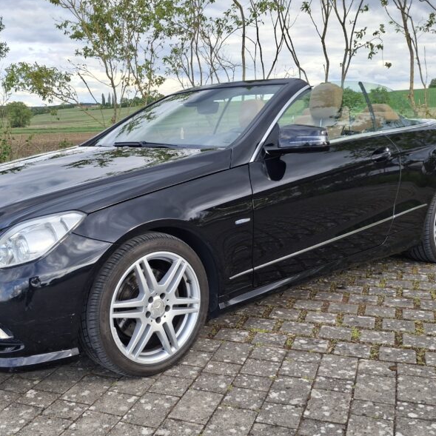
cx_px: 189
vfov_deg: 54.0
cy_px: 219
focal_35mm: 30
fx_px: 427
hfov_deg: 53.9
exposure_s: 1/625
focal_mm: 4.69
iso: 32
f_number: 1.8
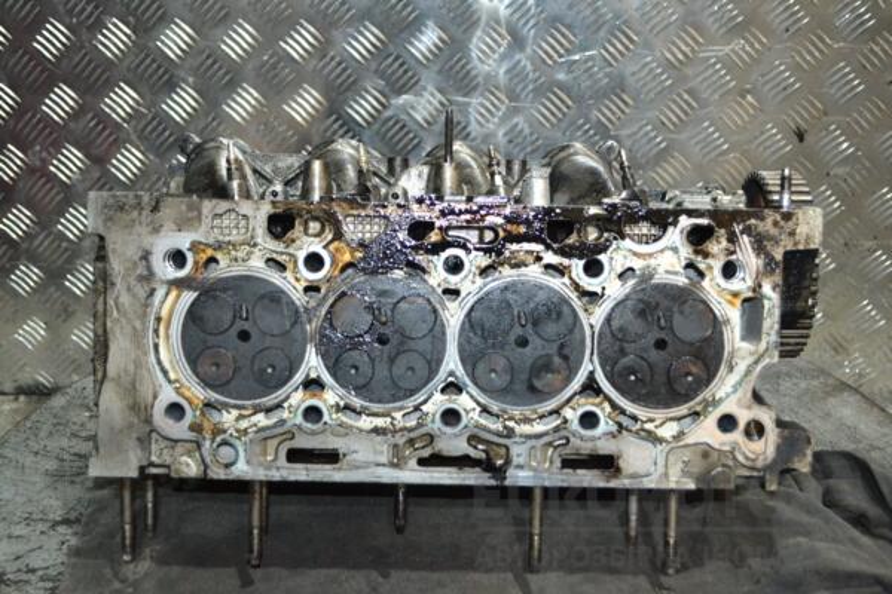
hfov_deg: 41.1
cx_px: 446
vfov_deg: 28.1
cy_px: 297
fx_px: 1189
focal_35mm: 48
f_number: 4.8
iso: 2000
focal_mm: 32
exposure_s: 1/60
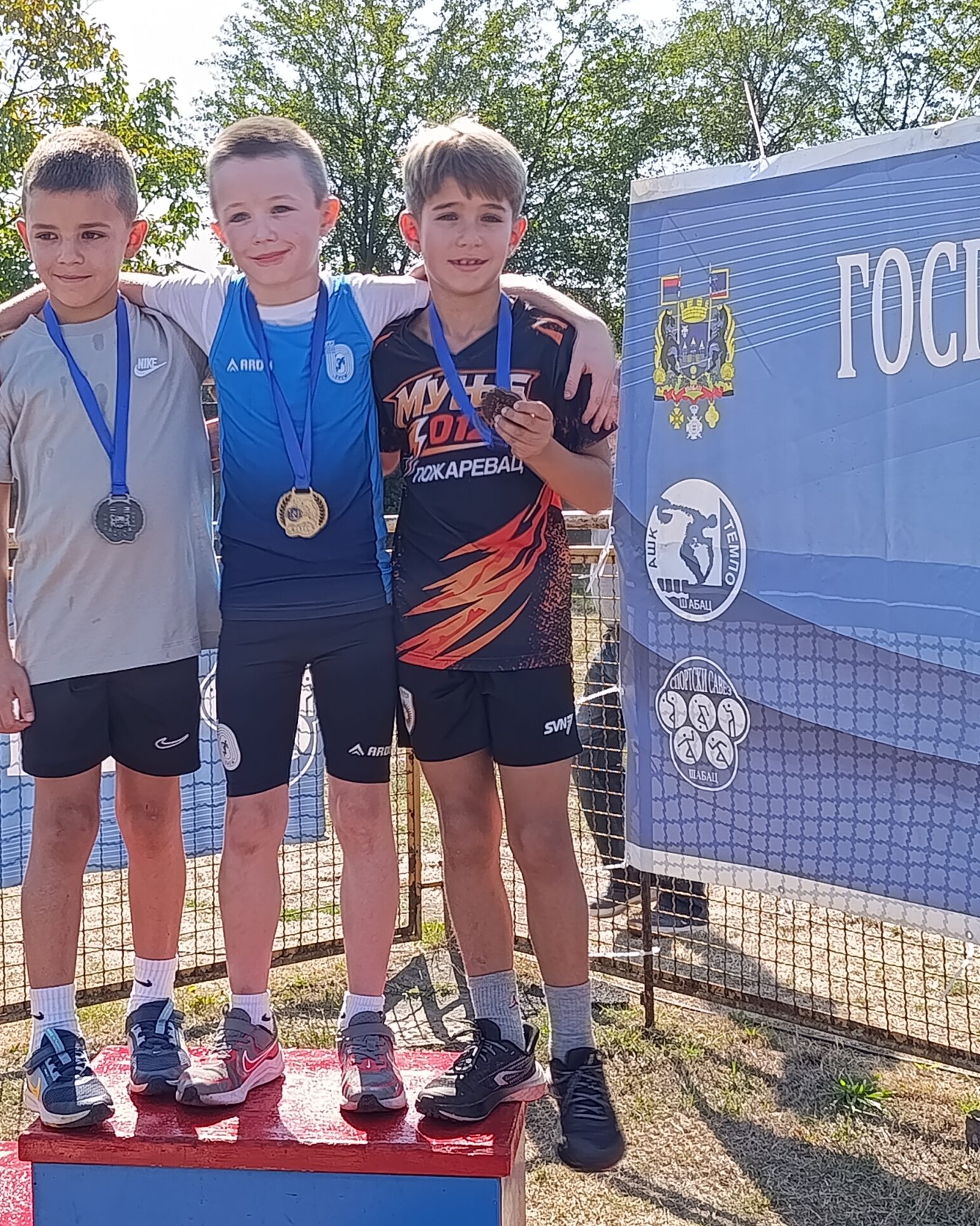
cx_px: 351
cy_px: 612
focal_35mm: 56
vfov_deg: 33.6
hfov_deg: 27.0
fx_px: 2031
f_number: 1.7
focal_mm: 6.11
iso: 50
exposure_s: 1/235
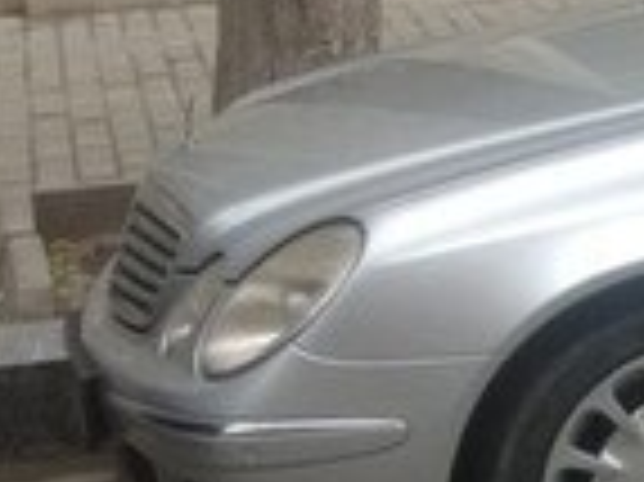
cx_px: 1247
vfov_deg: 9.2
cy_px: 173
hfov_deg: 11.2
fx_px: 2993
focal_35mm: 161
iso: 50
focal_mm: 4.28
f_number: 2.4
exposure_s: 1/183
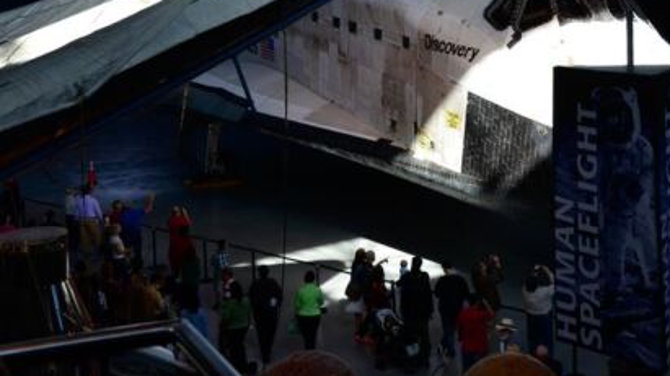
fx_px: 1169
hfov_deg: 31.7
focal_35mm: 66
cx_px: 443
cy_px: 37
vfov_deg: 18.0
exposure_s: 1/160
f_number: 6.3
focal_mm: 27
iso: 400
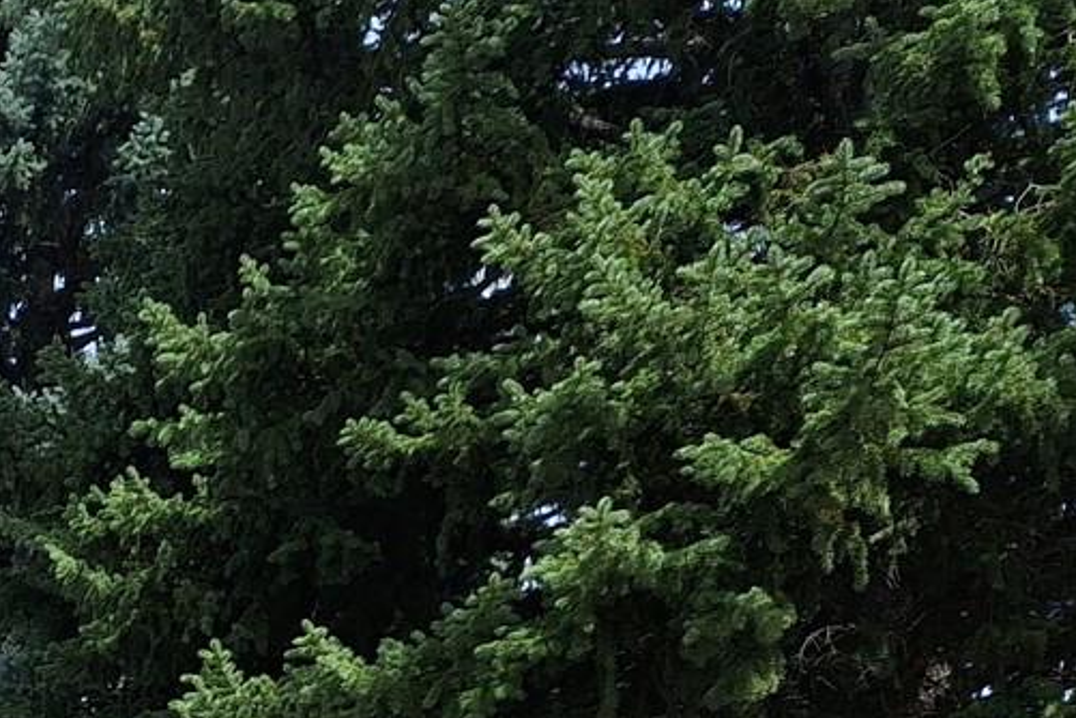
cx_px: -485
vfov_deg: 15.0
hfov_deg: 21.1
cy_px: 1135
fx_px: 2481
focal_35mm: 83
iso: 50
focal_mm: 5.23
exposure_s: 1/2353
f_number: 1.8
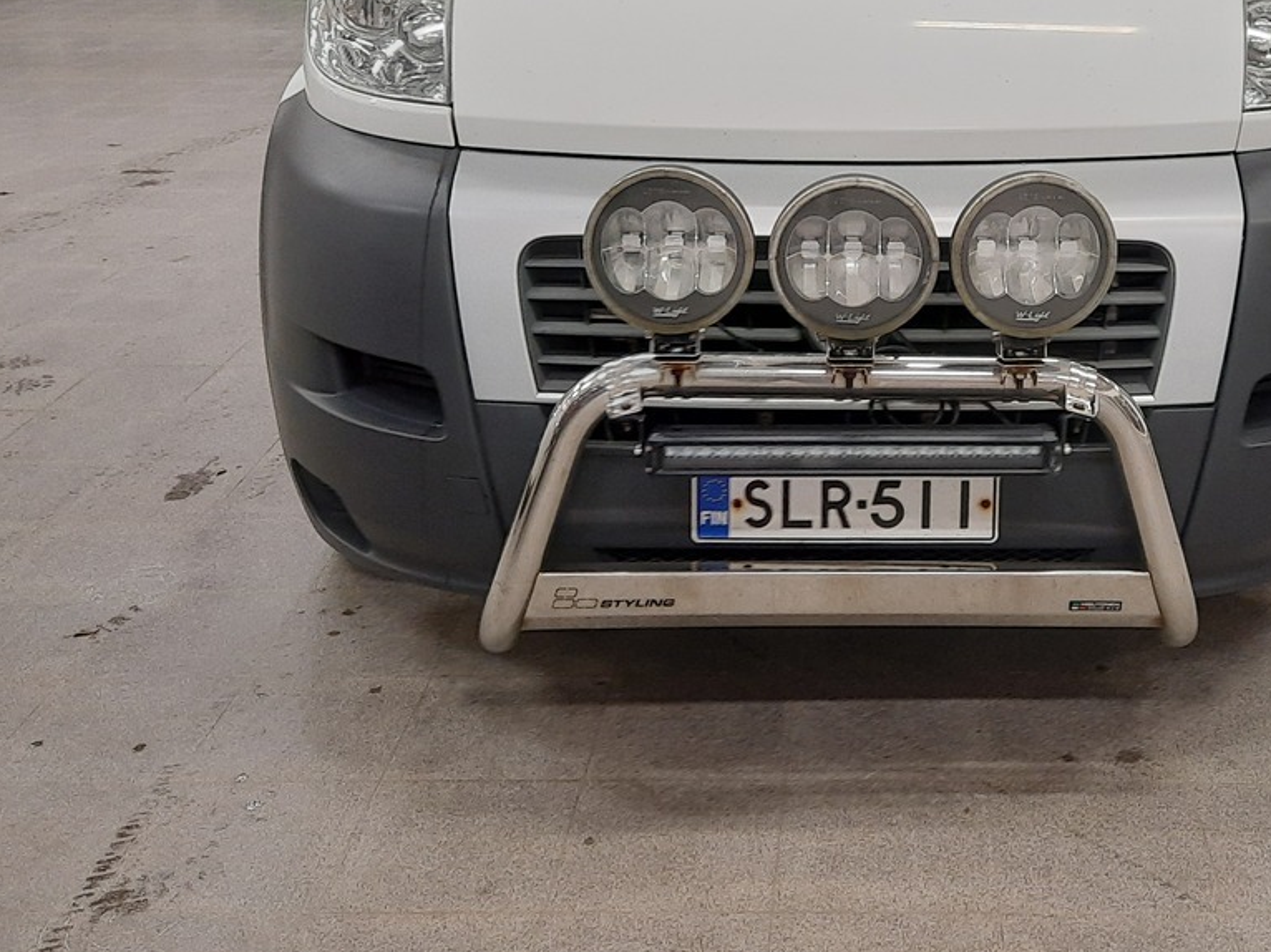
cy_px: 68
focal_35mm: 47
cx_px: 894
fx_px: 1725
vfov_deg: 29.4
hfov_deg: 39.7
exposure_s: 1/60
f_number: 2
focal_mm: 4.6
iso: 250
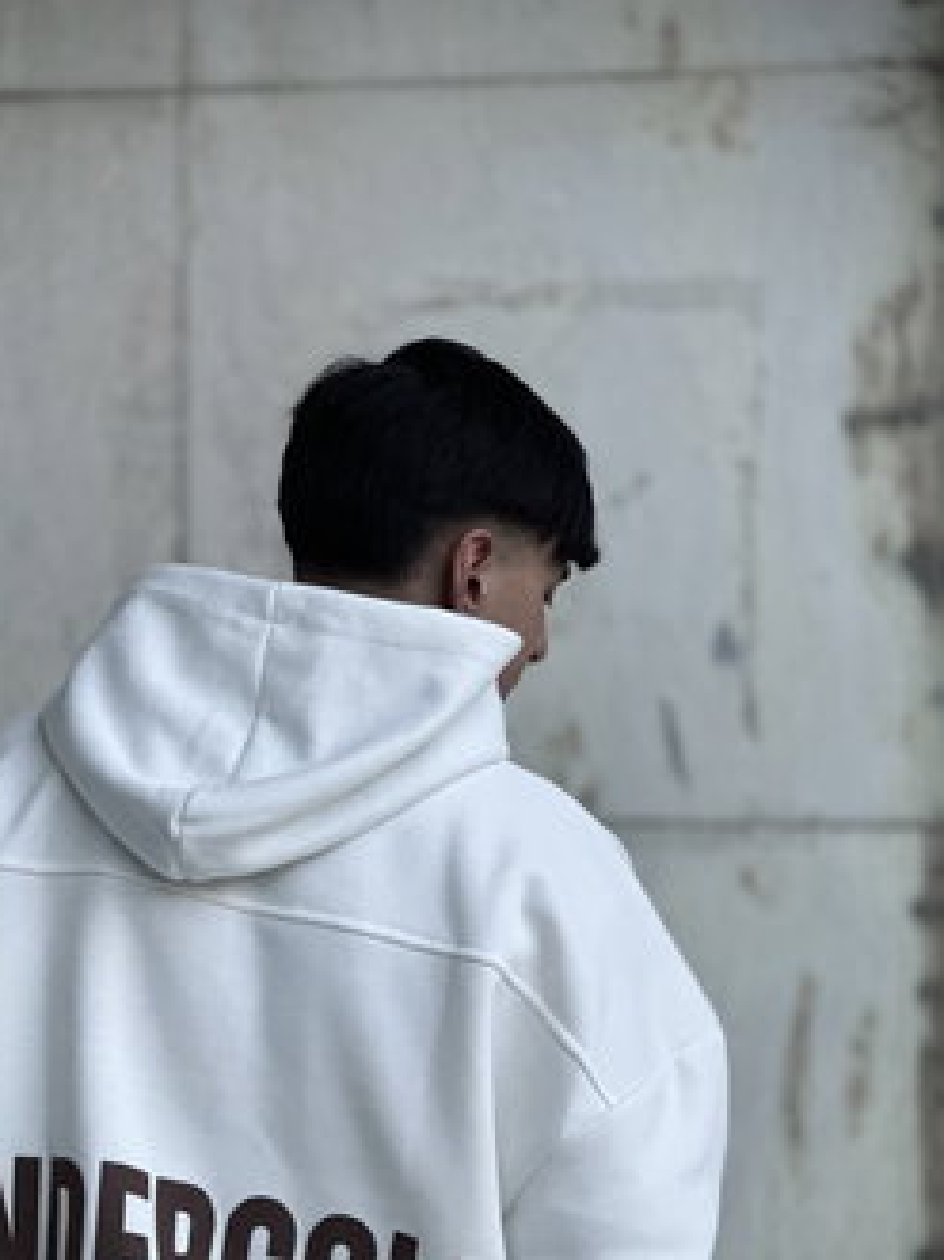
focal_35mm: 124
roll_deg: -0.2
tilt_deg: -0.6
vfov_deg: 15.8
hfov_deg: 11.9
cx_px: 308
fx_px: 4512
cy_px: 904
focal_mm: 9
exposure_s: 1/121
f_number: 2.8
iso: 100
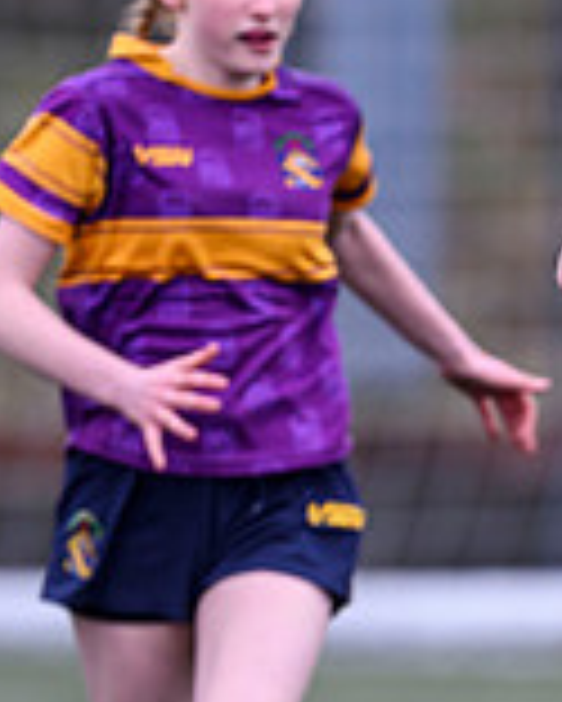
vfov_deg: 1.2
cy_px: 648
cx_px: 969
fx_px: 34334
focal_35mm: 1653
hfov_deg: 0.9
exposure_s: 1/1250
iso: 500
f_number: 3.2
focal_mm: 400
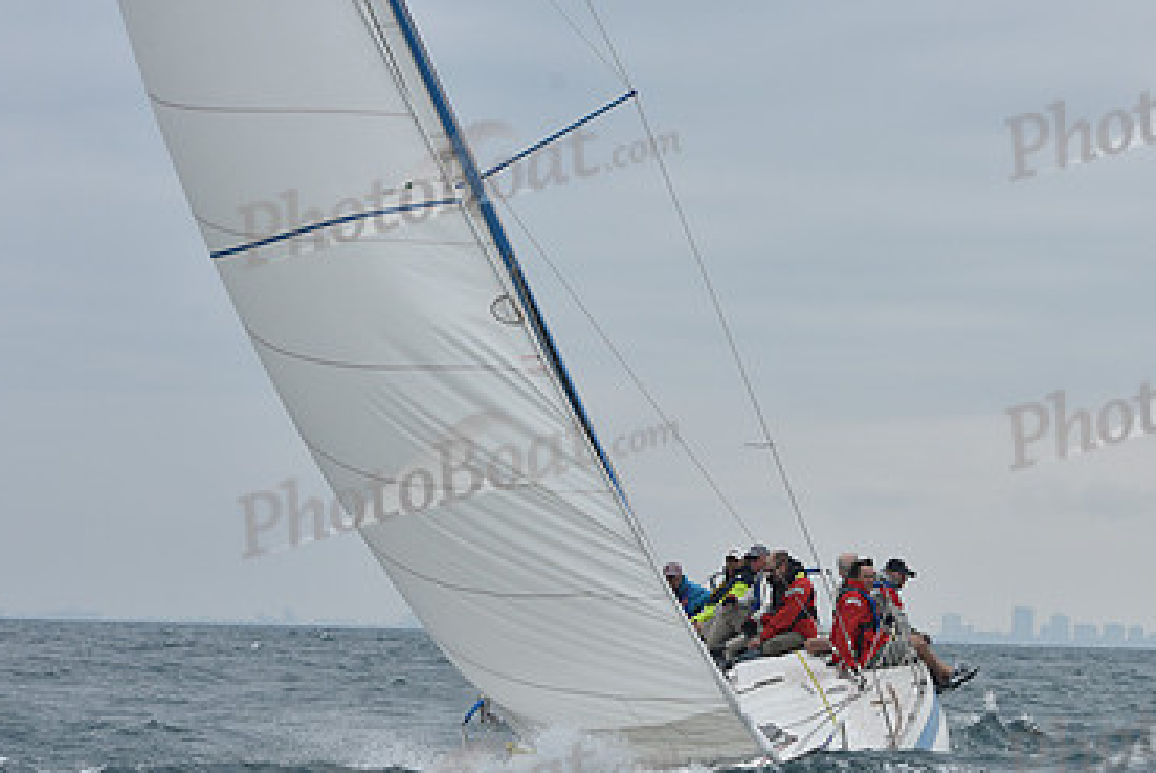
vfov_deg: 9.5
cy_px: 595
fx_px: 4660
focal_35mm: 145
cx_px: 845
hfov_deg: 14.1
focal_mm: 92
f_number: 8
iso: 250
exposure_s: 1/800
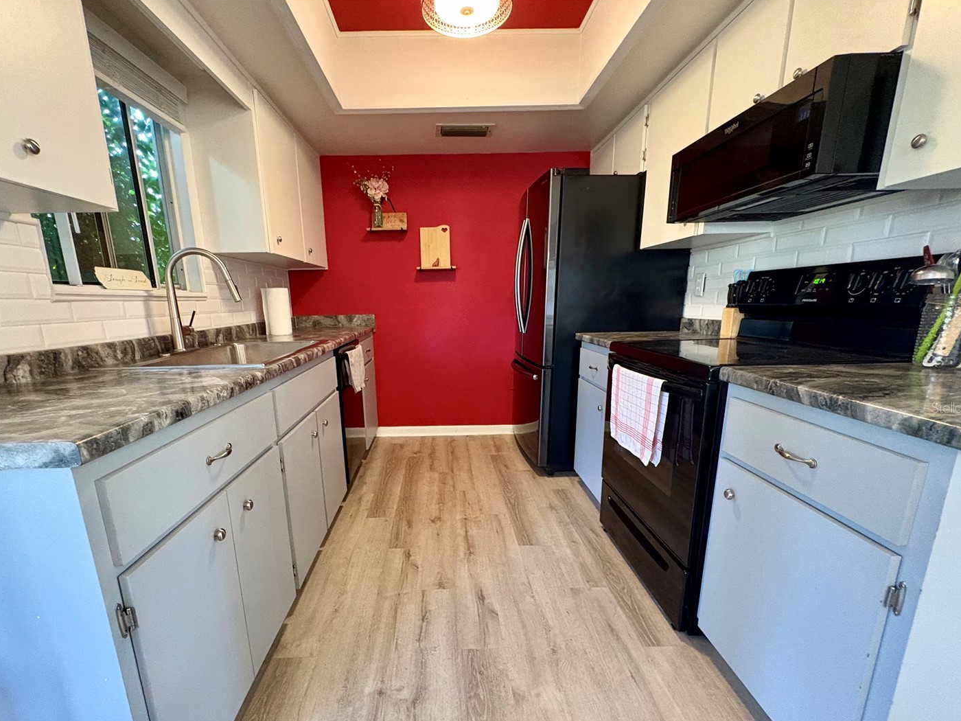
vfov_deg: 77.7
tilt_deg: -14.0
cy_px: 407
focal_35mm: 16
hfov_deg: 94.3
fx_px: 444
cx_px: 447
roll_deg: +1.4
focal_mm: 2.22
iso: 640
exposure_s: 1/60
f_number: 2.2
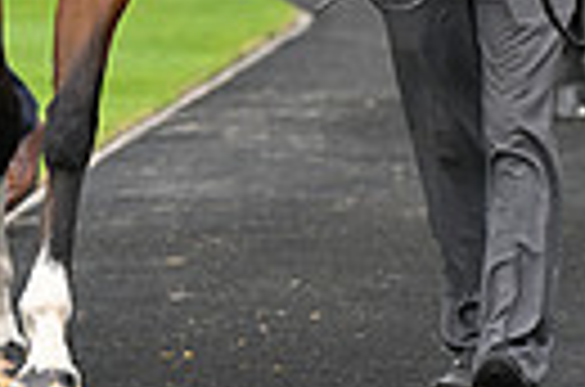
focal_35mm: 694
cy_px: -477
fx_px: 11250
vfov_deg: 2.0
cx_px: 86
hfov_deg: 3.0
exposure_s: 1/800
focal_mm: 200
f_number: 4.5
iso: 800
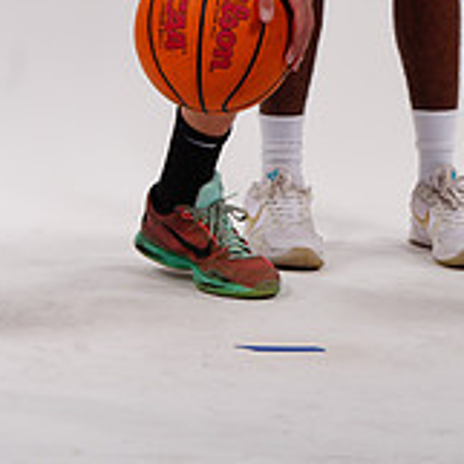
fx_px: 5429
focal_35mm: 358
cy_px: -314
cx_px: 171
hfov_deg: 4.9
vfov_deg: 4.8
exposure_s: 1/500
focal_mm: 117
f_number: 9
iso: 200
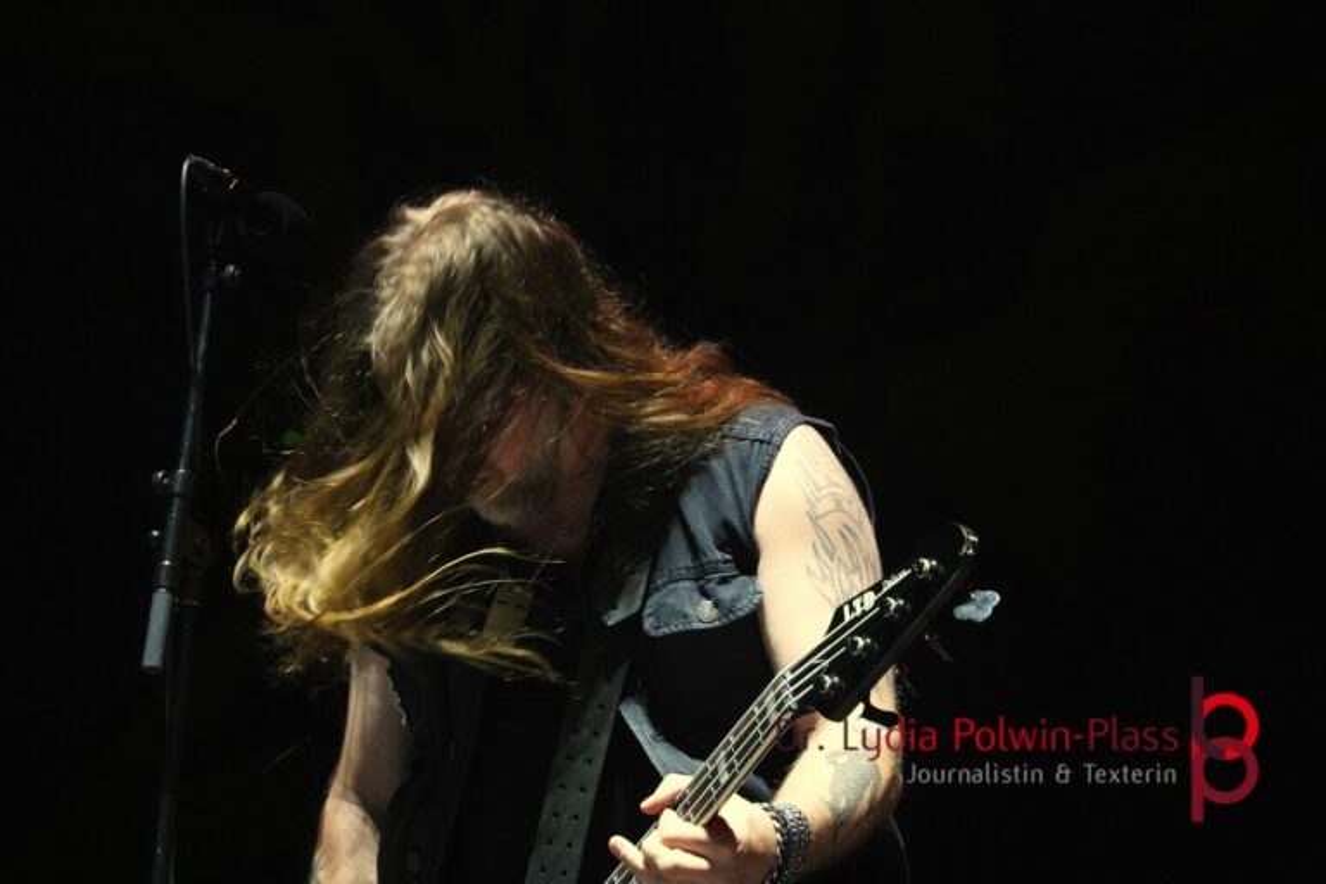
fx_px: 4862
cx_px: 663
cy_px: 442
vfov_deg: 10.4
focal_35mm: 132
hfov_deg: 15.5
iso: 5000
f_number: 5
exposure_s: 1/160
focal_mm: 88
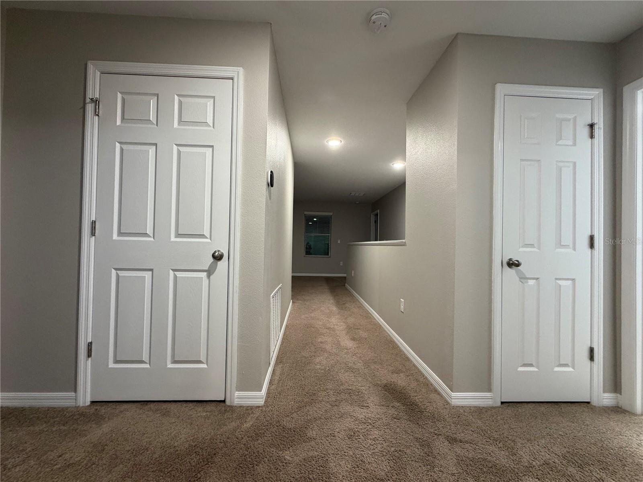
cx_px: 322
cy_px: 241
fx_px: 260
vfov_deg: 85.7
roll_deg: -1.8
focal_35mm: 14
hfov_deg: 102.1
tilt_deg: +1.4
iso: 250
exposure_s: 1/60
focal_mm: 2.22
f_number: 2.2
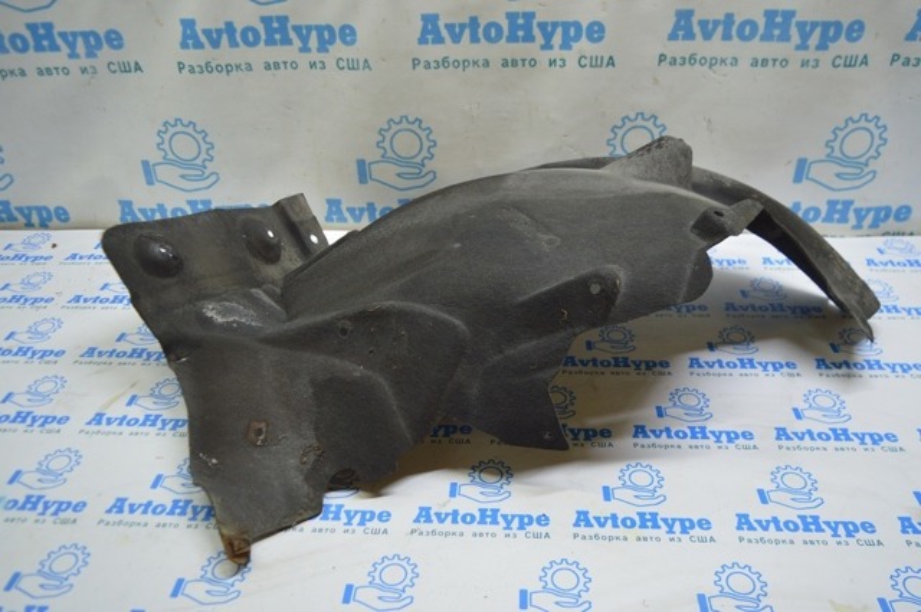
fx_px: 767
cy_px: 306
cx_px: 460
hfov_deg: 62.0
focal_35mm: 30
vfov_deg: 43.5
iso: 400
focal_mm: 20
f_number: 3.5
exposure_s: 1/50
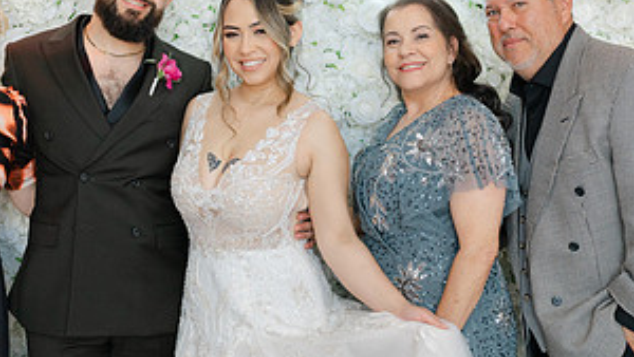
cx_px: 304
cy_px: 109
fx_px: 1194
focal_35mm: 71
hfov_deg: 29.7
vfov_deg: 17.0
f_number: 4
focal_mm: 35
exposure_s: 1/160
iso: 400
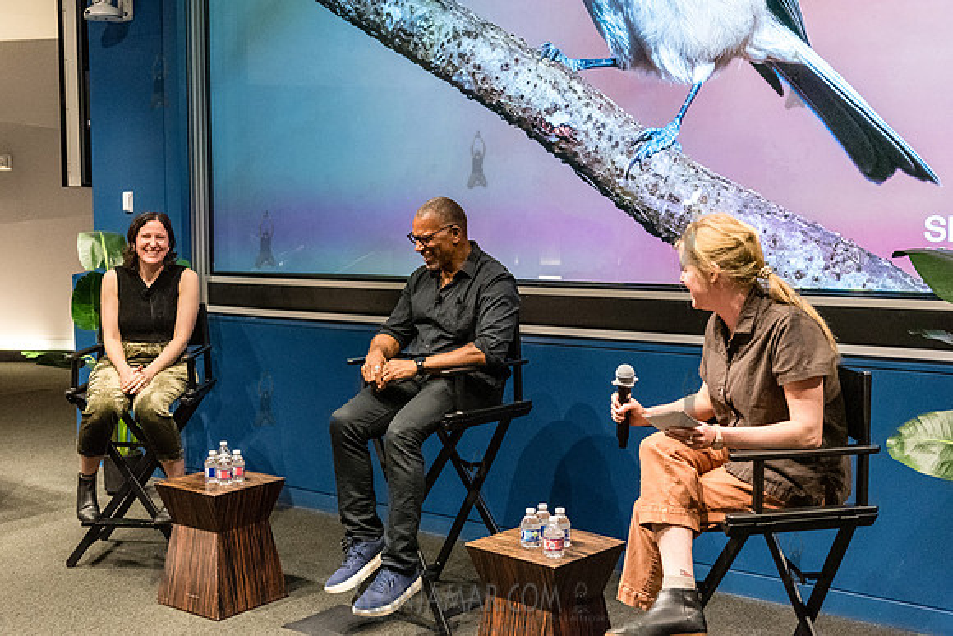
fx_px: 1183
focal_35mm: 45
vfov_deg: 30.1
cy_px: 284
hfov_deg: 43.9
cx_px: 460
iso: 6400
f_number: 3.5
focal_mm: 40
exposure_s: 1/250
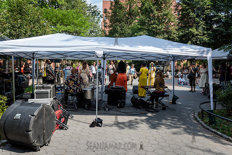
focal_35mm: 28
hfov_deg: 65.5
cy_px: 78
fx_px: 180
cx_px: 116
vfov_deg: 46.4
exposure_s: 1/2500
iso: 500
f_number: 3.5
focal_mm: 28
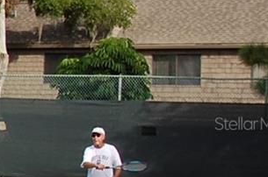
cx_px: -410
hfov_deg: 10.1
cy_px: 124
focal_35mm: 173
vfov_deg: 7.9
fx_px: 1285
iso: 200
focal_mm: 22
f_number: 8
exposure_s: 1/250
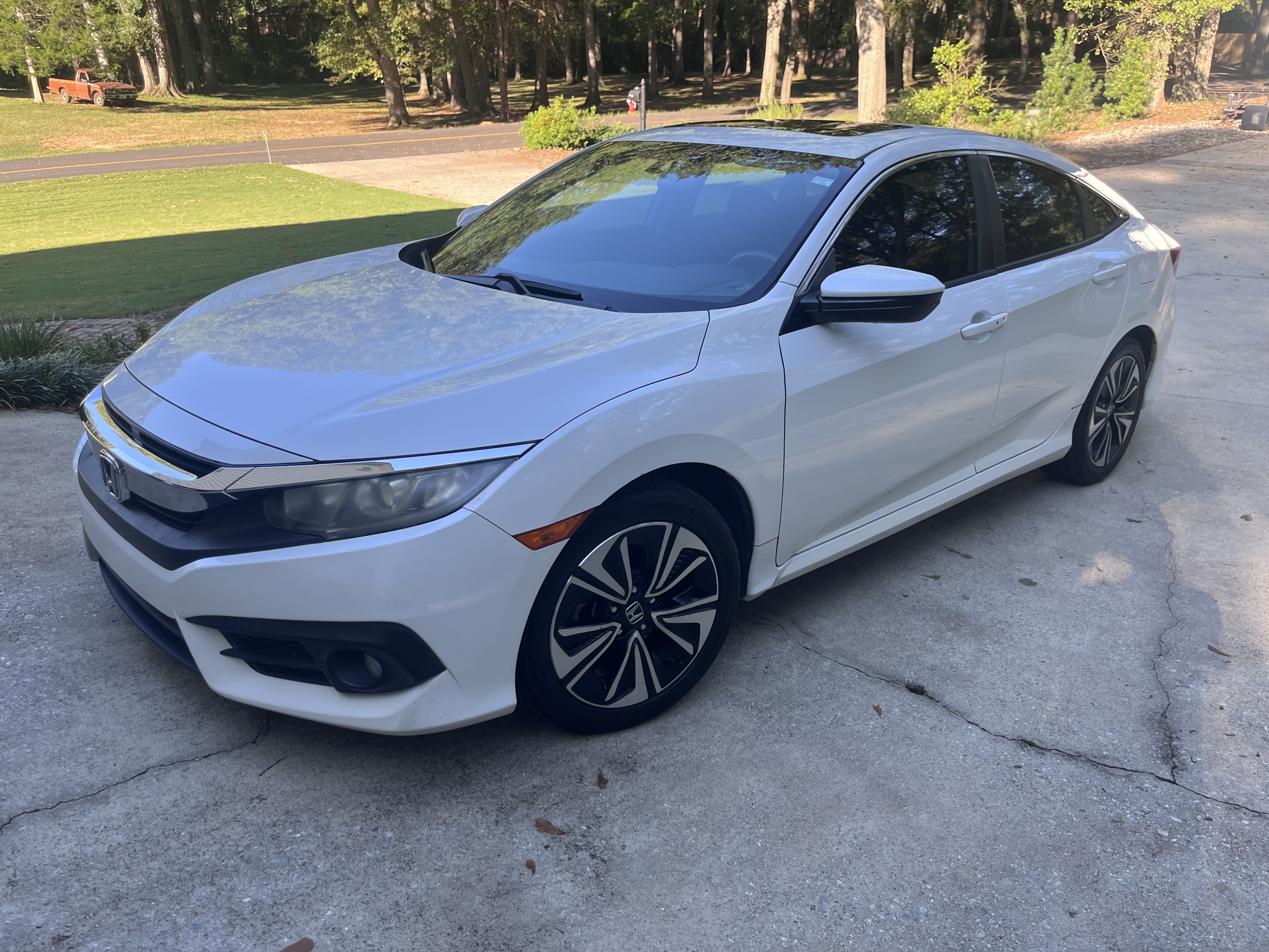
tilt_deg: -25.8
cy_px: 476
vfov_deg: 53.1
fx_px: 953
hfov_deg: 67.3
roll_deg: +1.3
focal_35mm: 26
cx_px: 634
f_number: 1.6
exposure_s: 1/376
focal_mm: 5.1
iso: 50
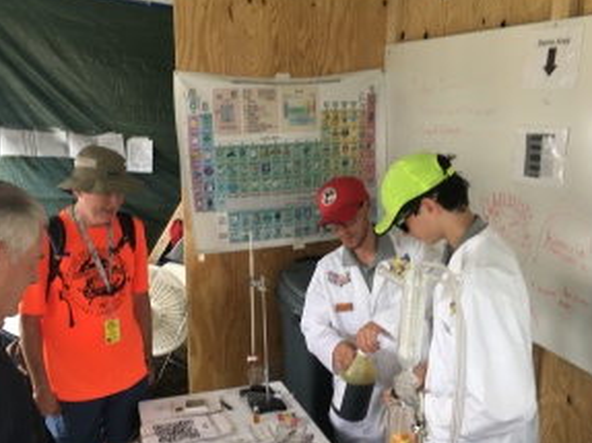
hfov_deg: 49.9
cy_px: 239
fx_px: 633
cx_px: 239
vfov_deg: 38.6
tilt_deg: -8.3
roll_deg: +2.1
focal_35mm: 37
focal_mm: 4.15
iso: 25
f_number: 2.2
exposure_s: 1/60
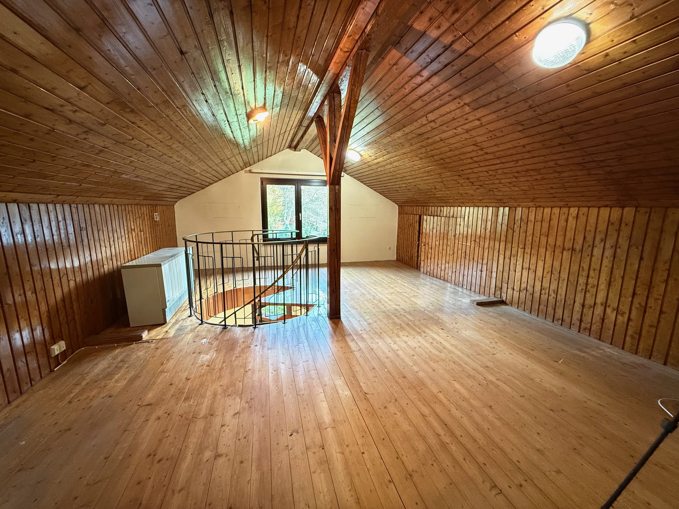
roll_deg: -0.5
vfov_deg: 85.7
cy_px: 254
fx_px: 275
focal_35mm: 14
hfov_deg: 102.1
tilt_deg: -9.9
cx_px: 340
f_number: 2.2
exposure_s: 1/33
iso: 1000
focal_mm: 2.22
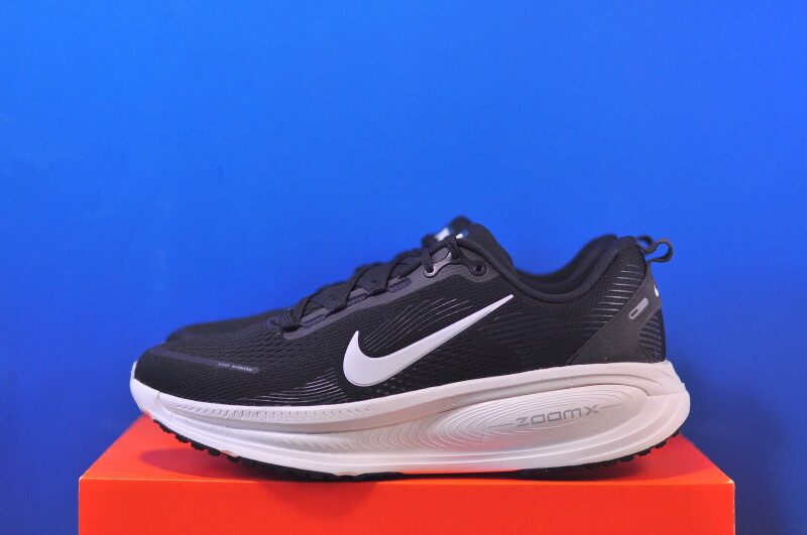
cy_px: 268
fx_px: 1679
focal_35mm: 75
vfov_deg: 18.1
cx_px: 404
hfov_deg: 27.0
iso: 250
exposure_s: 1/320
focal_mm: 50
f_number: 2.5
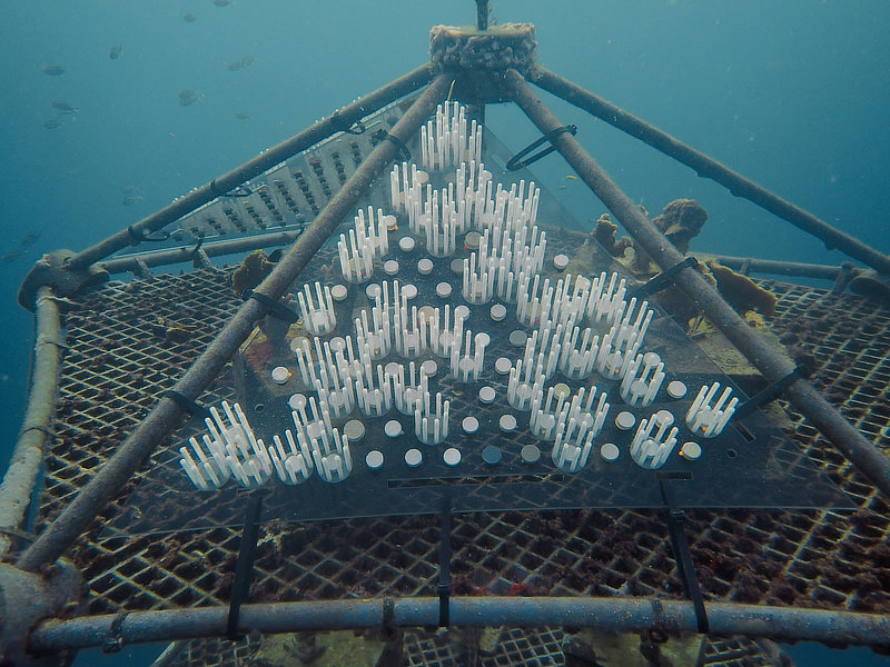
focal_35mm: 25
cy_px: 334
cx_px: 445
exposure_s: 1/100
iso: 100
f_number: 2
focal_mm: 4.5
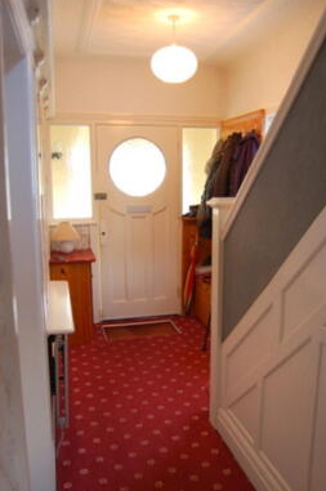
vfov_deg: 60.3
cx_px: 177
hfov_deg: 42.2
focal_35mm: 31
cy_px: 256
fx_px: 422
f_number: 3.5
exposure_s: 1/15
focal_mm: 18
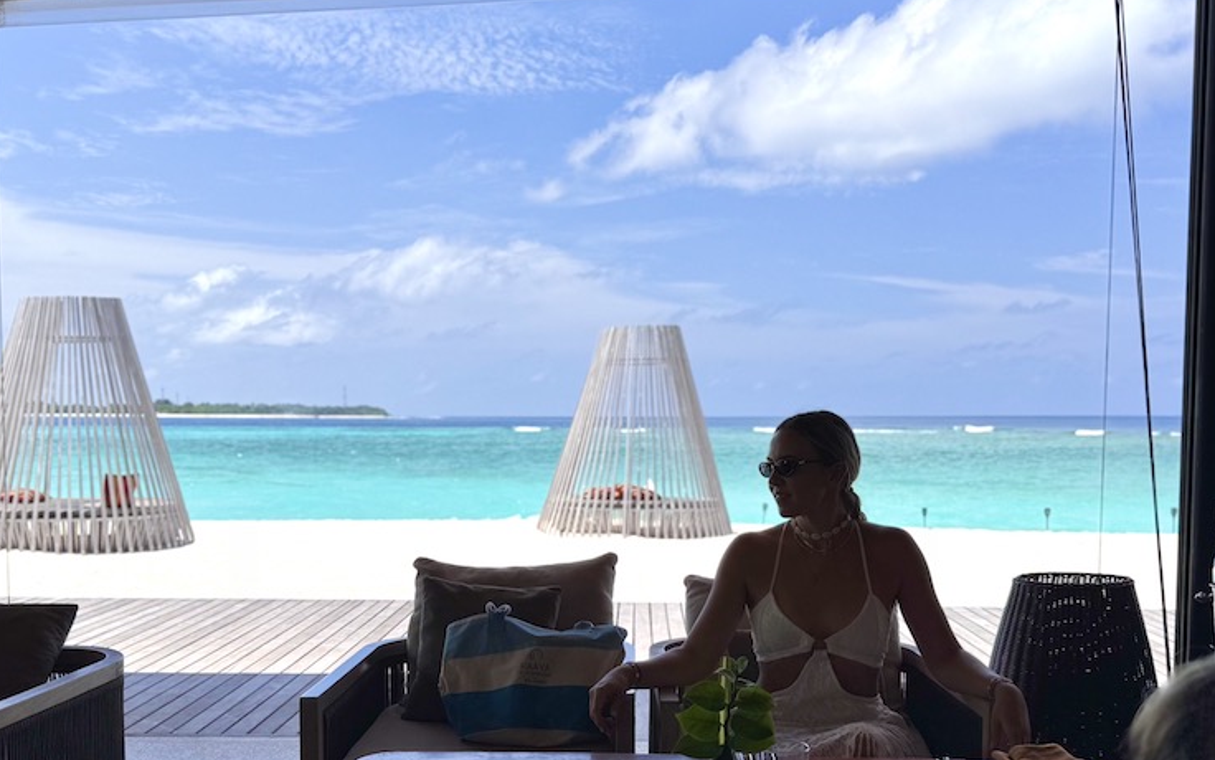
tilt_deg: -4.0
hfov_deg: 51.5
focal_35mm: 38
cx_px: 570
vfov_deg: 33.3
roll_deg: +0.4
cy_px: 501
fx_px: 1258
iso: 80
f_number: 1.78
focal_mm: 6.76
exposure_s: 1/7092
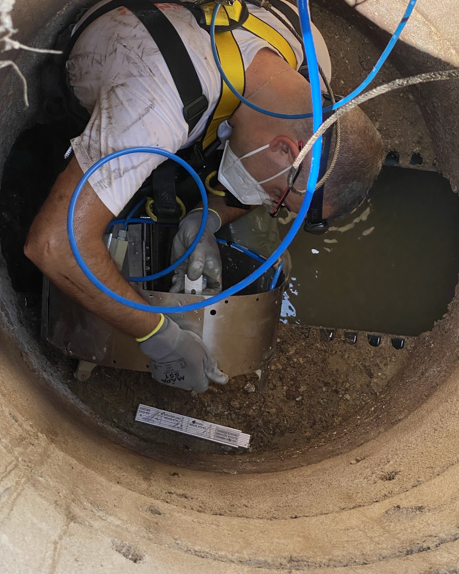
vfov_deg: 28.3
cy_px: 254
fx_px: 1138
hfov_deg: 22.8
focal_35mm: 67
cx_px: 284
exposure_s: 1/247
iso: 20
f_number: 2
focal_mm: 6
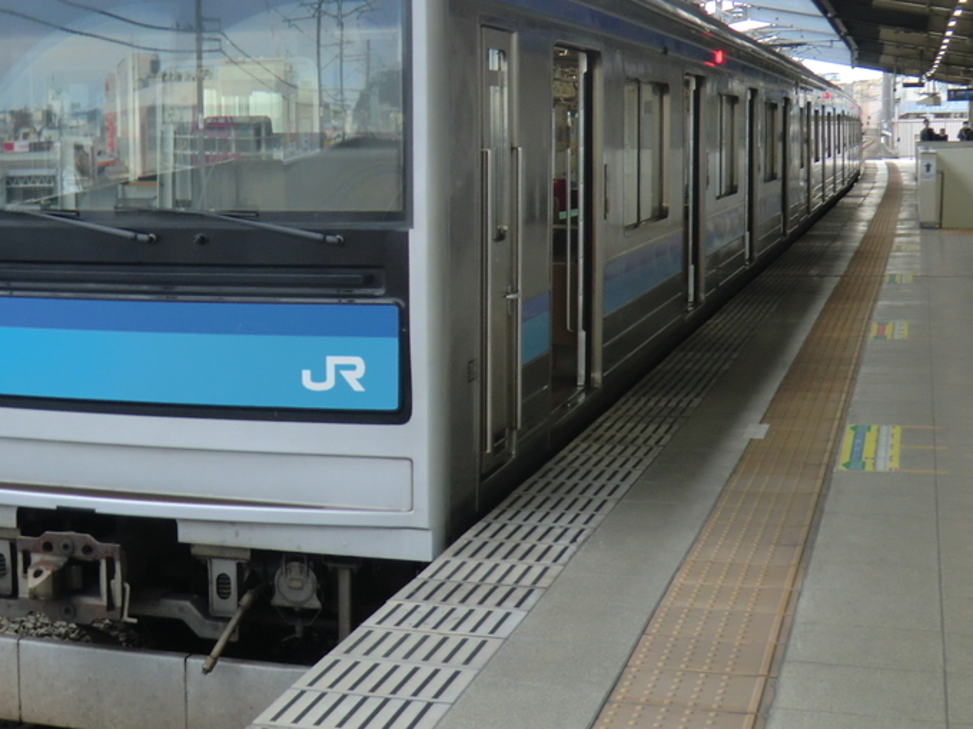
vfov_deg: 24.3
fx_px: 1687
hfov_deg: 31.6
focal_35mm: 60
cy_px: 256
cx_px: 246
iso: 64
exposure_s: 1/100
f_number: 3.6
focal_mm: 6.1
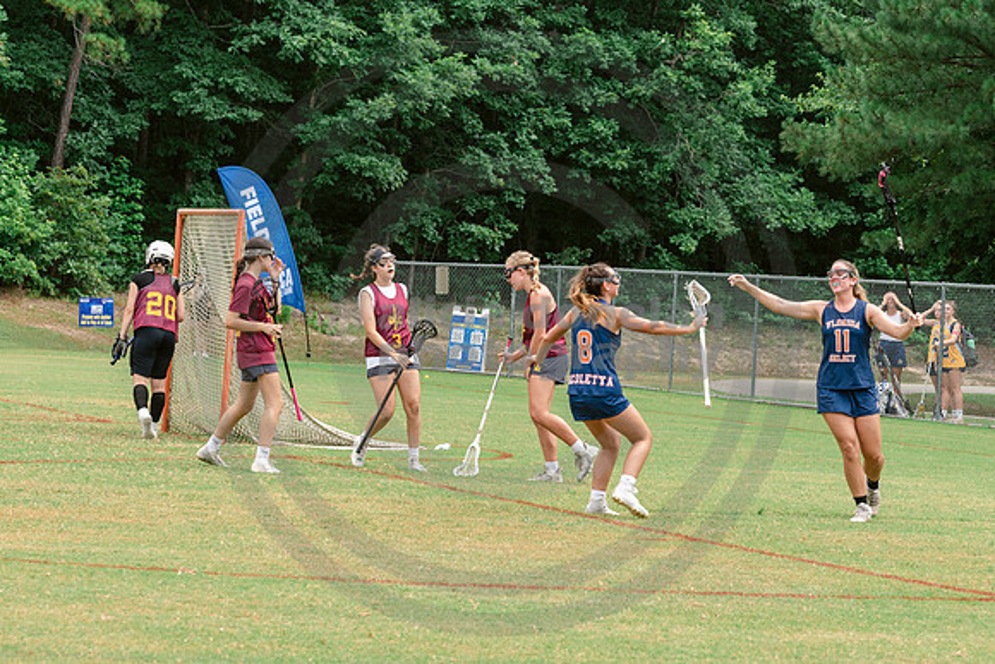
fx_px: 4240
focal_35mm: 153
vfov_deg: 8.9
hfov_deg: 13.3
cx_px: 724
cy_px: 420
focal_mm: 95
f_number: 5.6
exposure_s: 1/500
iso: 250
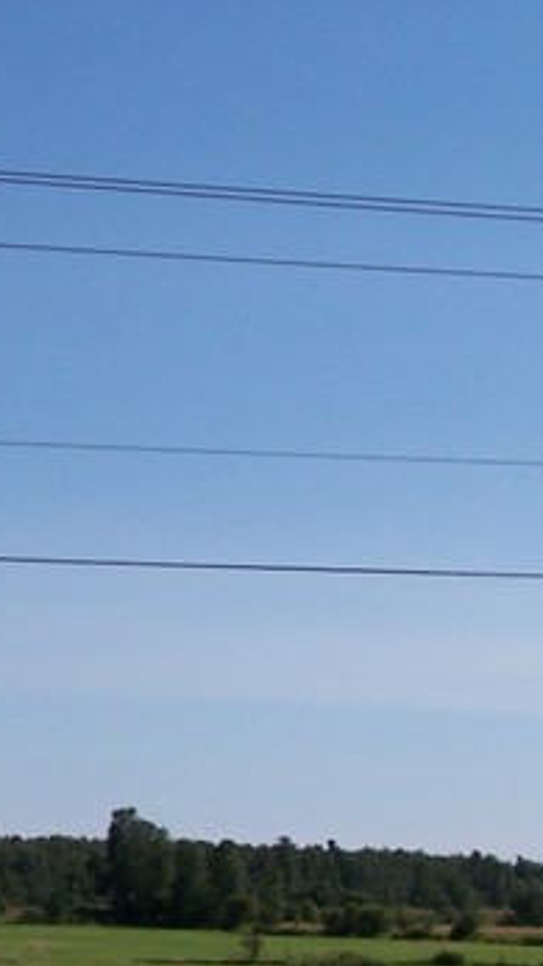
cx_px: -258
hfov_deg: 10.5
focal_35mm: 111
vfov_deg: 19.1
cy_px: 768
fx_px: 2843
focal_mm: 6.3
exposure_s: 1/800
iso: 80
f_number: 5.6
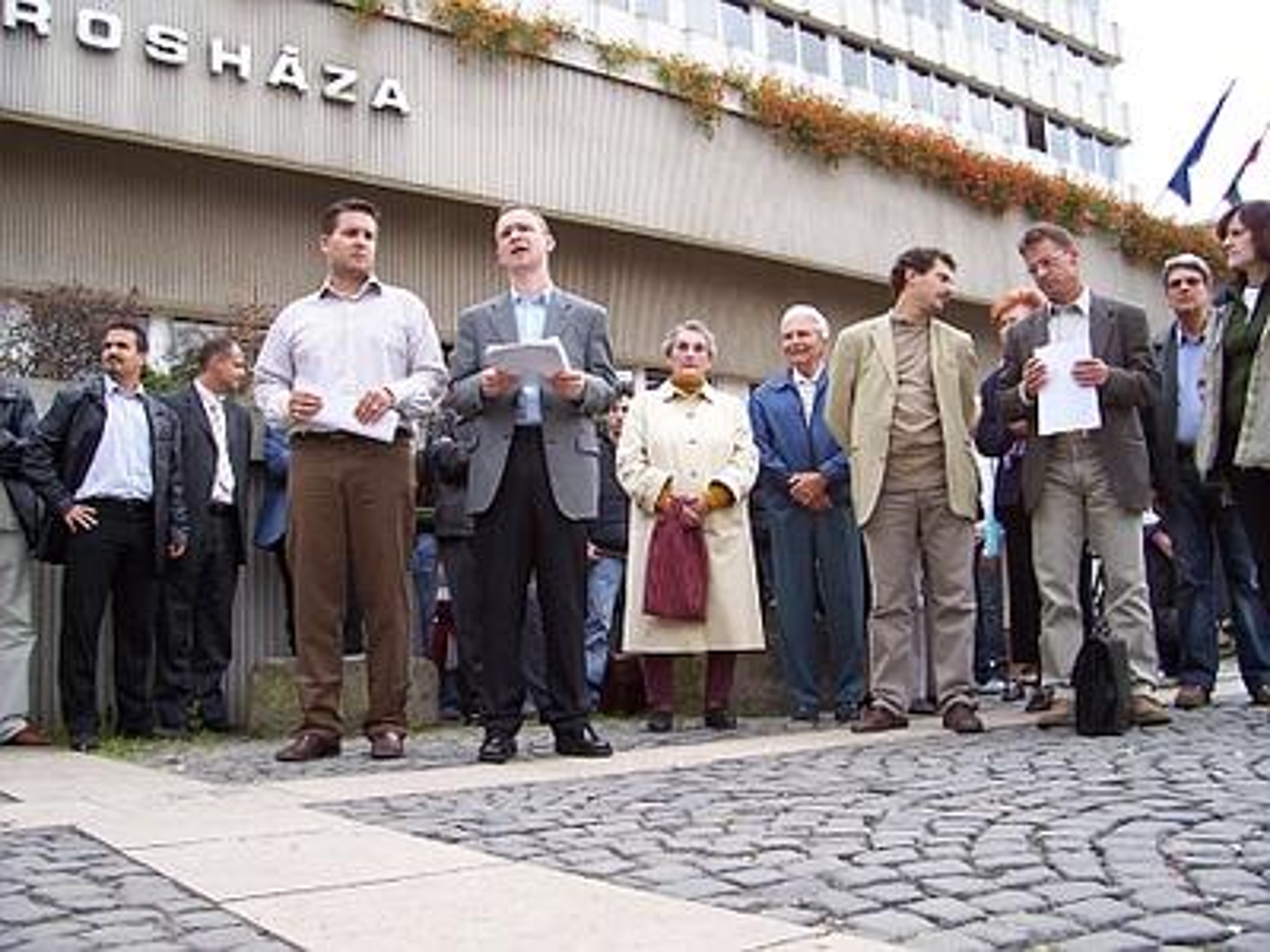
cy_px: 476
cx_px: 635
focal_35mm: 34
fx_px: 1247
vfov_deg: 41.8
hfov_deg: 54.0
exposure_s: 1/180
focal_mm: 5.6
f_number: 2.7
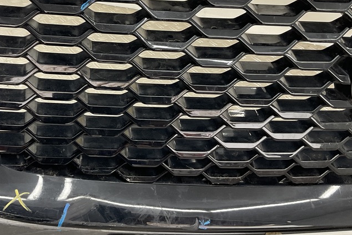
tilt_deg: -35.7
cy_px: 78
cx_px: 102
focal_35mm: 48
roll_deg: -8.3
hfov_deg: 40.3
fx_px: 469
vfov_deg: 27.9
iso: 50
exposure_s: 1/60
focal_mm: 3
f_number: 1.8
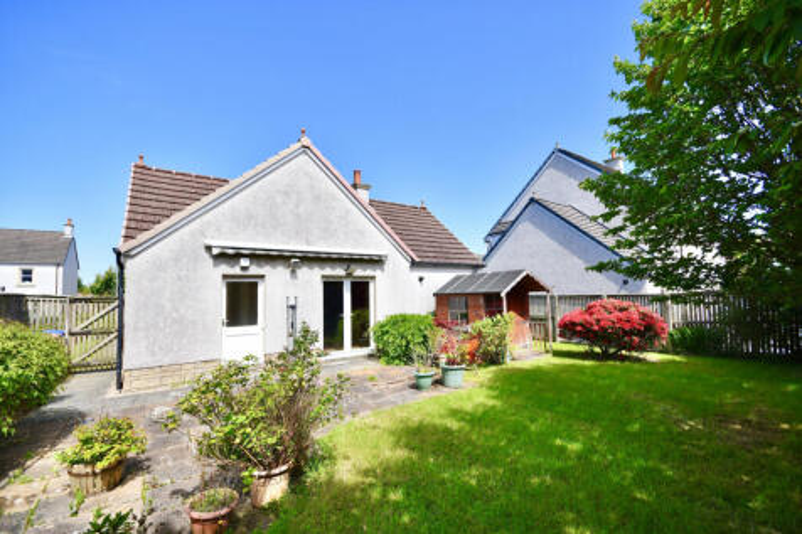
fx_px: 334
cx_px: 401
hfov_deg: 100.4
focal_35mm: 15
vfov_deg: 77.3
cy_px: 267
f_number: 6.3
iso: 100
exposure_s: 1/250
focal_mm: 10
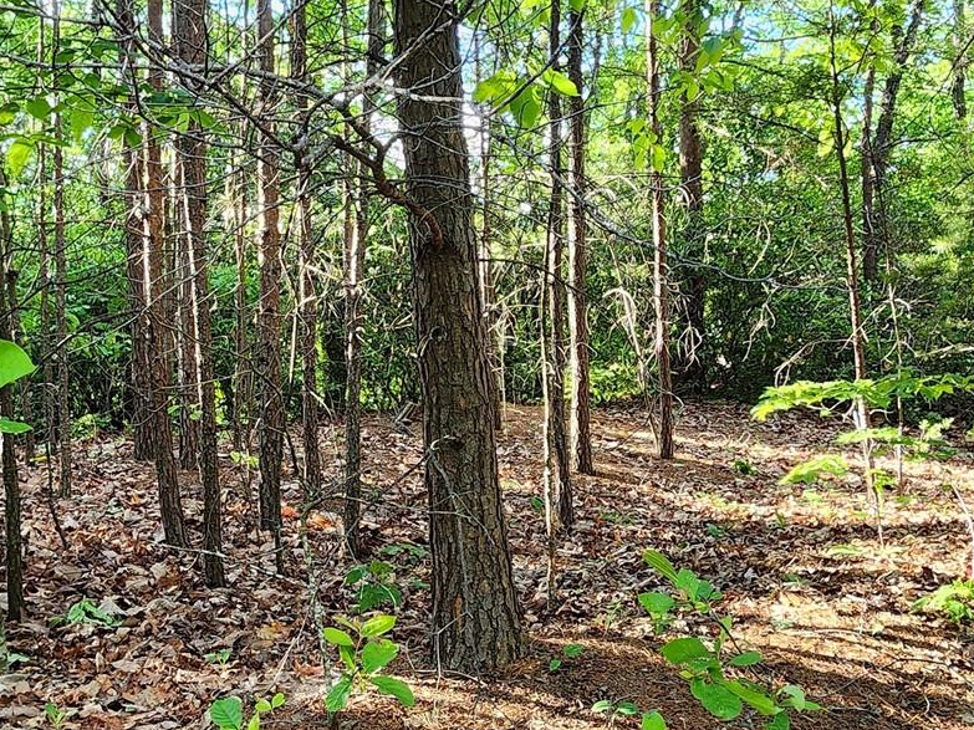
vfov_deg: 41.8
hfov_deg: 53.6
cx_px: 391
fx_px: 957
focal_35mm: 34
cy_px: 394
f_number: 2.2
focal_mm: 2.2
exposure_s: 1/60
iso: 125
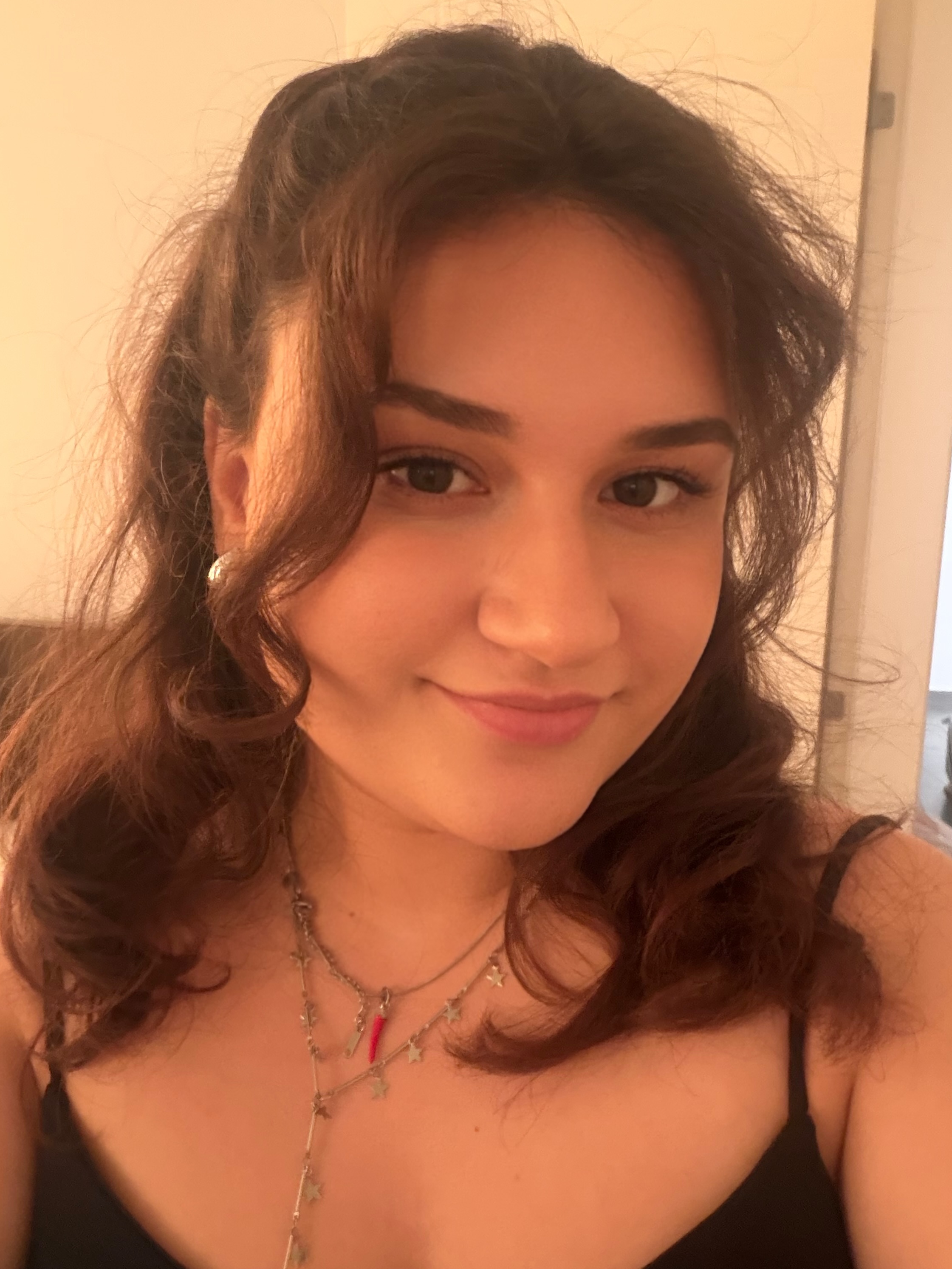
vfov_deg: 58.3
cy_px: 646
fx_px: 1137
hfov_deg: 45.4
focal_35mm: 31
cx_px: 468
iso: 640
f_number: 1.9
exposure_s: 1/26
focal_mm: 2.71
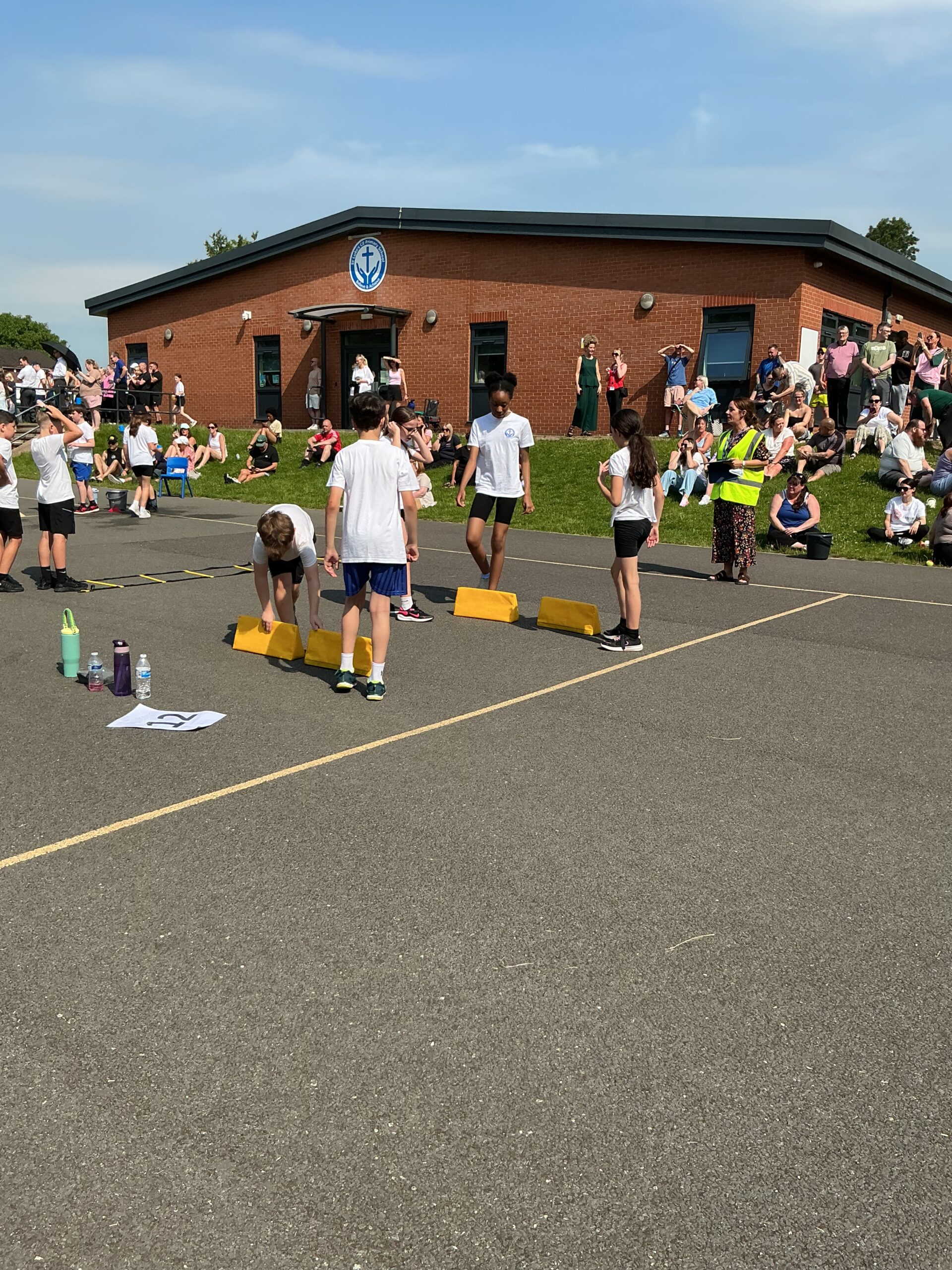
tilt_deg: -11.0
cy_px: 635
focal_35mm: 29
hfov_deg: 48.2
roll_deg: -0.9
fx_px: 1063
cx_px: 476
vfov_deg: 61.7
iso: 25
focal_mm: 3
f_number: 1.8
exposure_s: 1/1848
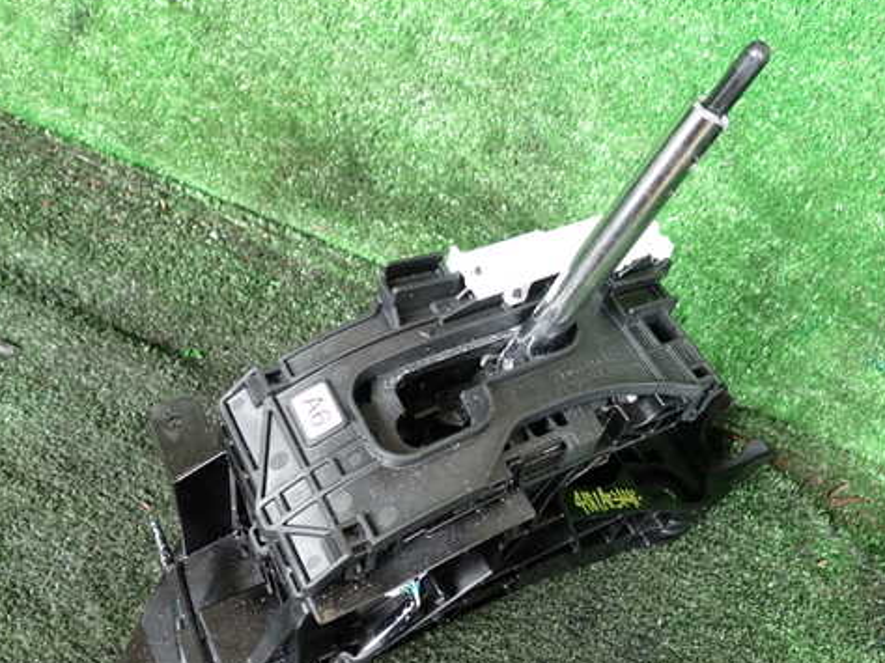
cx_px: 482
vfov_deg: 37.7
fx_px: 971
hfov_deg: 48.9
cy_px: 362
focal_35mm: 38
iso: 200
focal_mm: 5.4
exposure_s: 1/60
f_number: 2.3
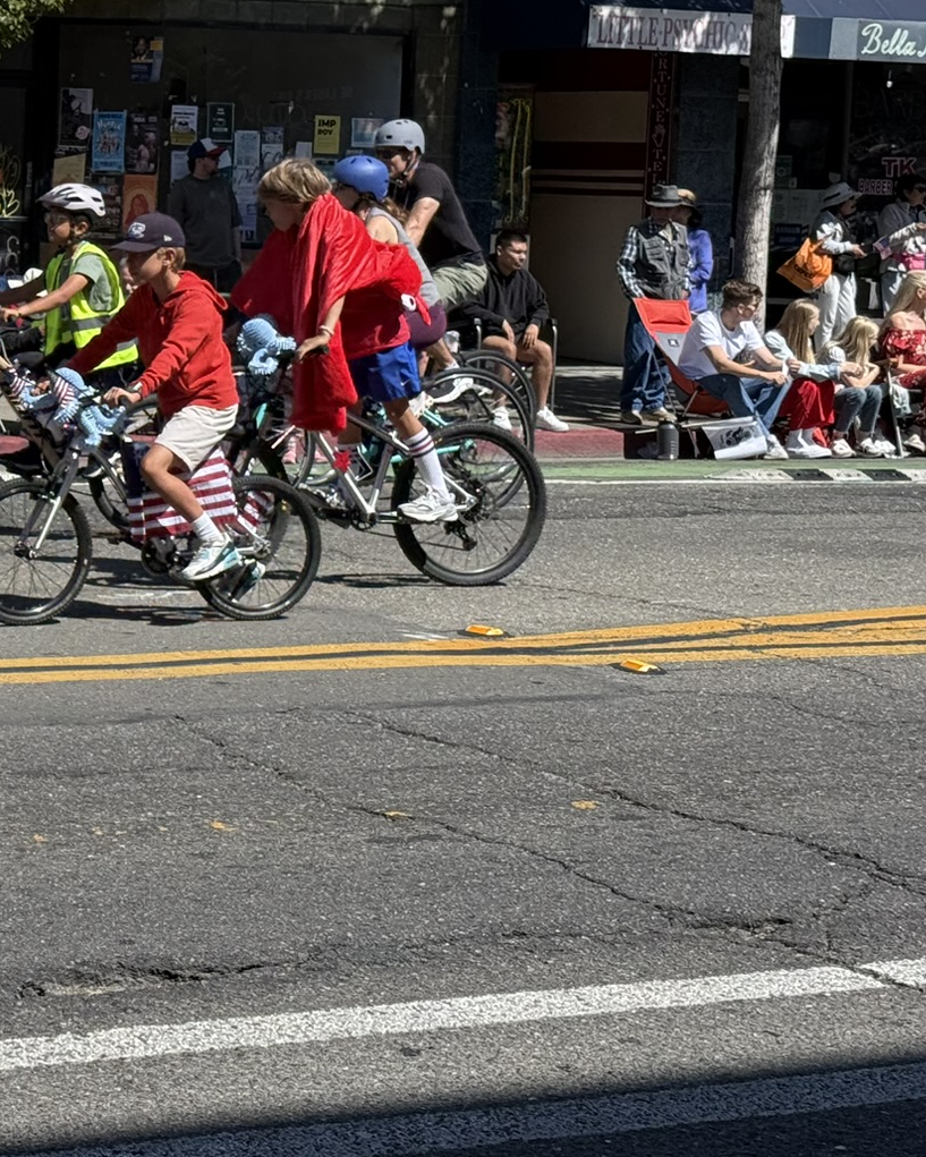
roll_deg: -1.4
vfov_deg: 20.3
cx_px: -161
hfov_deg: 15.8
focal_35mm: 94
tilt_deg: -4.0
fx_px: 3220
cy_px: 378
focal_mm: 6.76
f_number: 1.78
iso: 64
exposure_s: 1/4329
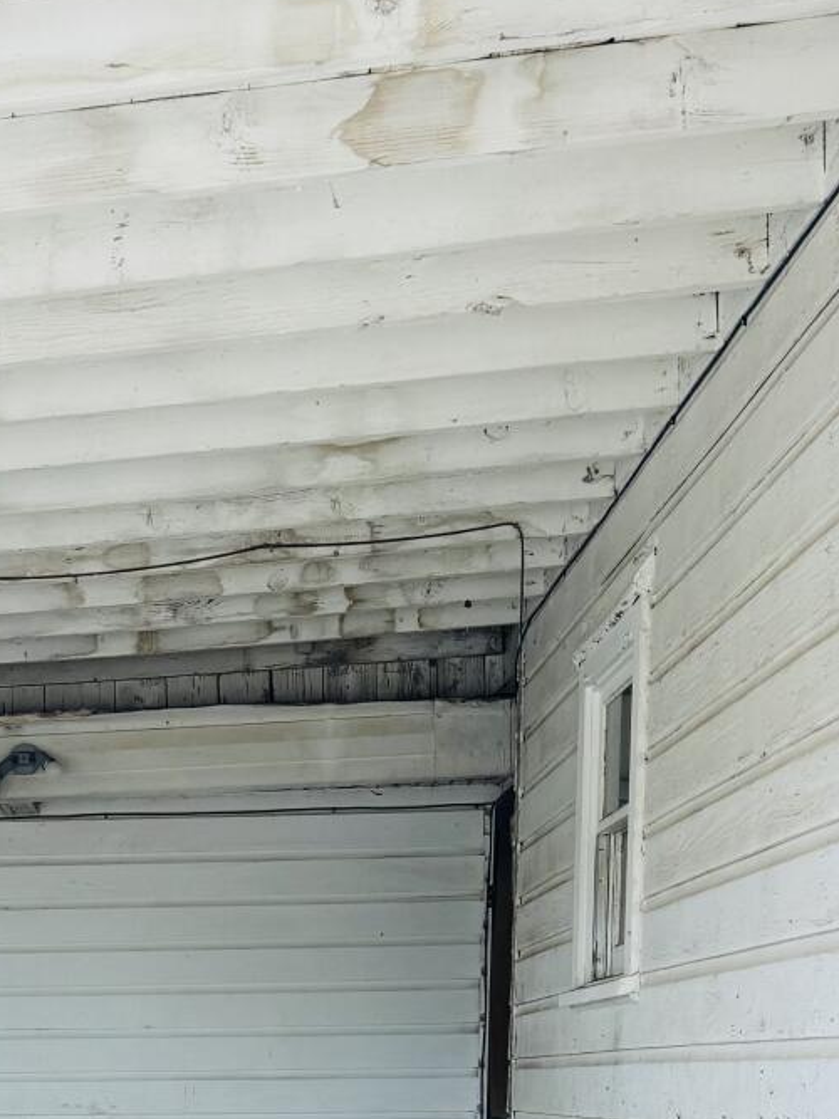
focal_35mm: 72
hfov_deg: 19.8
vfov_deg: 24.9
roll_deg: +1.2
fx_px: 2328
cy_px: 1280
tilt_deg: -5.1
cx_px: -22
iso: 64
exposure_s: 1/243
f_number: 1.78
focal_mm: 6.76
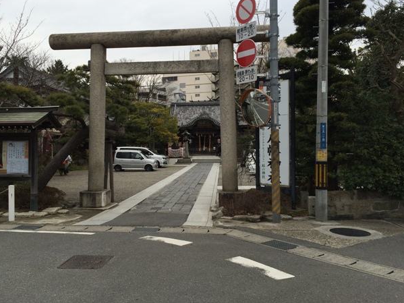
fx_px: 362
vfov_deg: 45.4
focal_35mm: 31
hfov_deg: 58.3
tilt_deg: -0.3
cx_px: 190
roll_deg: +1.4
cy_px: 142
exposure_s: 1/873
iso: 32
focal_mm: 4.15
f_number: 2.2
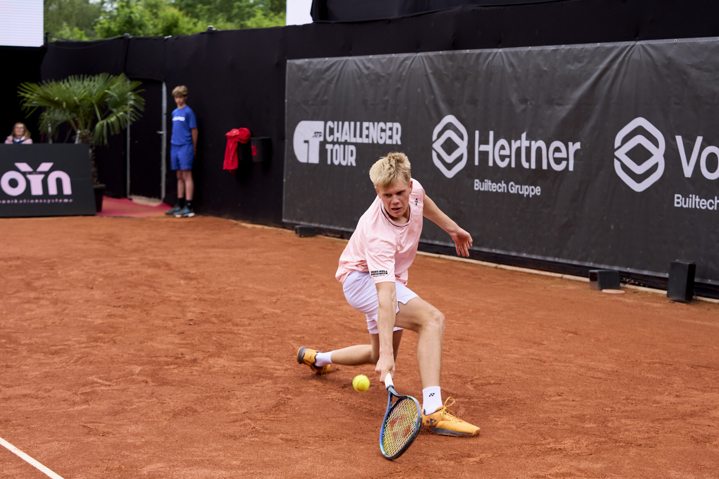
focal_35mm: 70
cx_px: 360
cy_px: 240
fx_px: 1398
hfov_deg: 28.8
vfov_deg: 19.5
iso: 1000
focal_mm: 70
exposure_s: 1/3200
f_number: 4
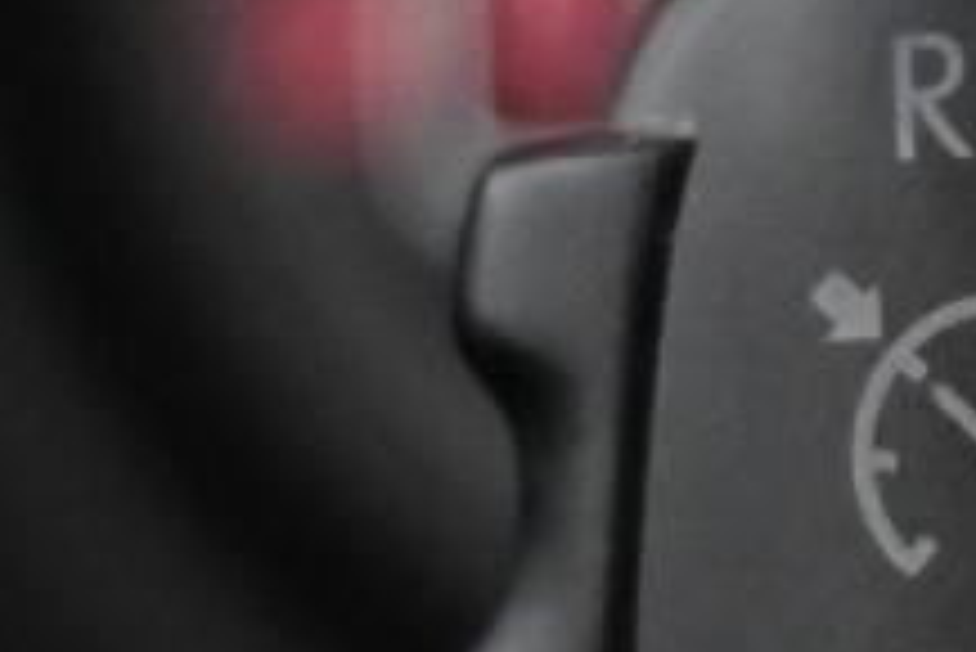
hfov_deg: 5.7
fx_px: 9267
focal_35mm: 342
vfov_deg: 4.0
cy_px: 175
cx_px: 2699
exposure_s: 1/50
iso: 3600
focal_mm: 30.5
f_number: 4.8
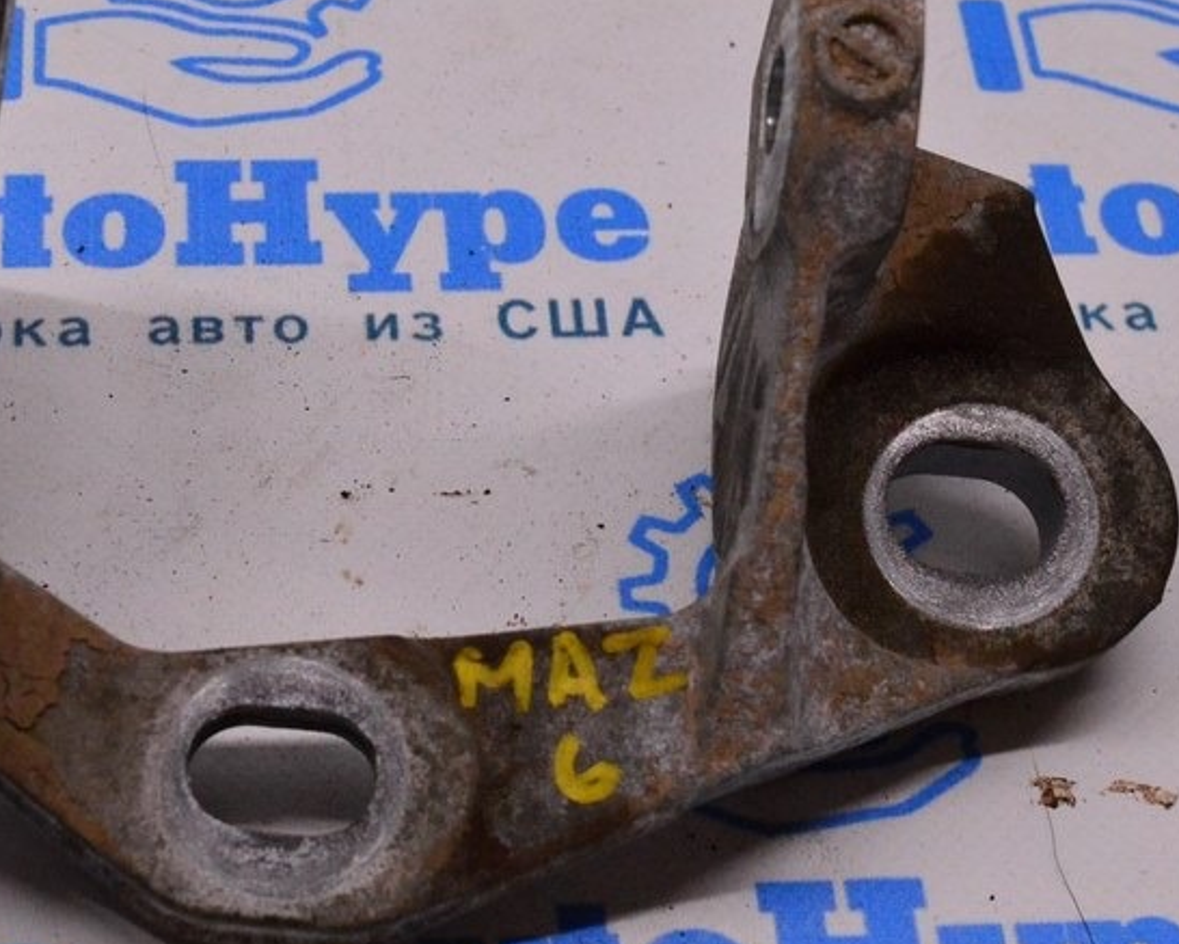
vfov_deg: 16.2
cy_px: 381
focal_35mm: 95
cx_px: 326
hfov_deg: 20.0
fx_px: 3316
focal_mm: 36
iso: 3200
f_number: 9
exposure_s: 1/320
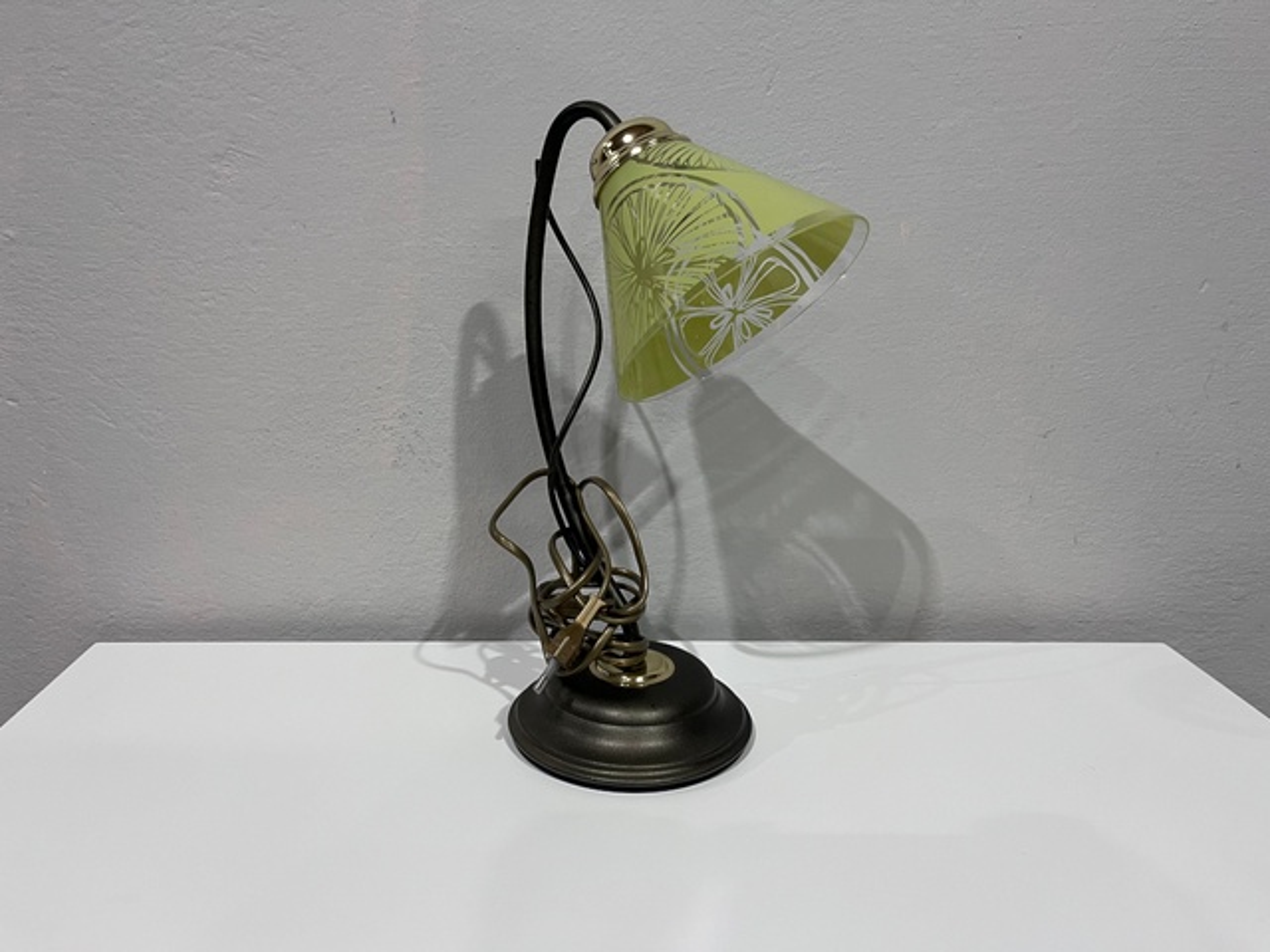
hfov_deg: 67.3
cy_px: 476
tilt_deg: -13.8
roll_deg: -2.0
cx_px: 635
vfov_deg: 53.1
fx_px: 954
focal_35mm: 26
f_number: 1.6
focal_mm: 5.1
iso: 64
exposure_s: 1/50
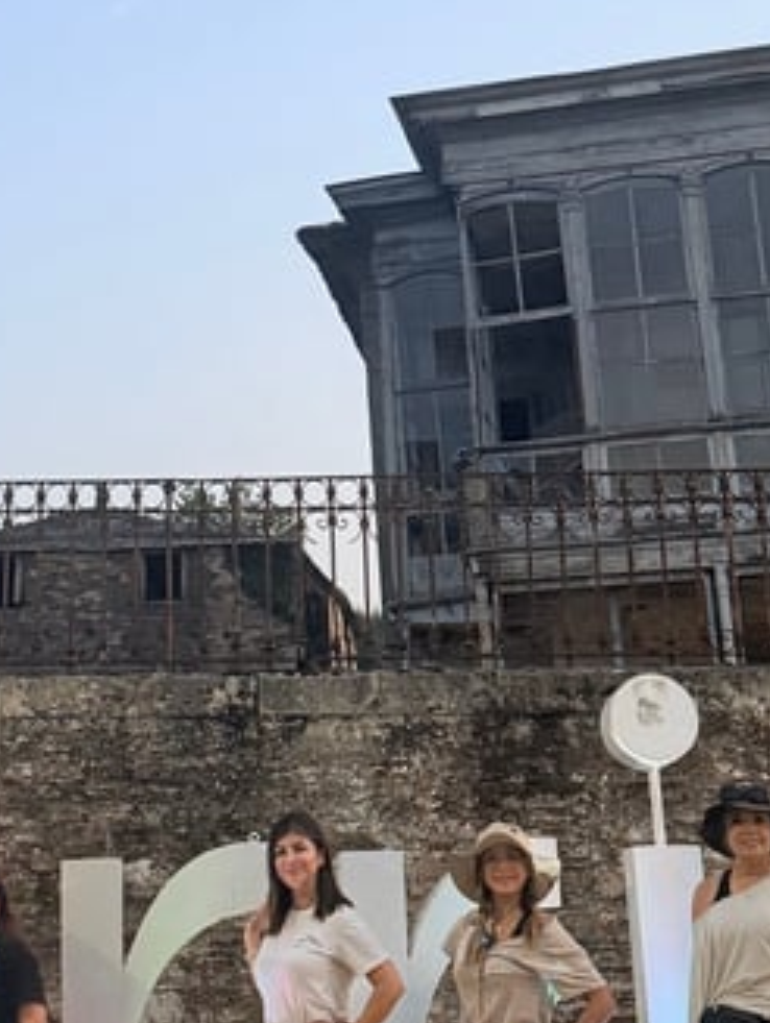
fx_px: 2220
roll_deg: +2.4
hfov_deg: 19.6
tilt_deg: +17.3
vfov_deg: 25.6
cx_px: 207
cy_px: 221
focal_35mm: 75
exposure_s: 1/60
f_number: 1.78
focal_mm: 6.76
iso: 320
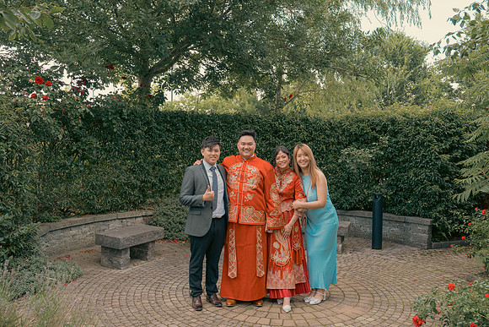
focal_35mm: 33
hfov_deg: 57.2
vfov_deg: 40.0
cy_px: 164
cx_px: 244
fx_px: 448
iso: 400
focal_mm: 33
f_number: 5.6
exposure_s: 1/160
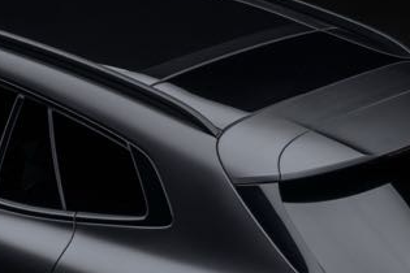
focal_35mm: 117
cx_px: 87
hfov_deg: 17.4
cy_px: 280
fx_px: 1332
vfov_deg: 11.6
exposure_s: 1/20
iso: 200
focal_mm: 36
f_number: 8
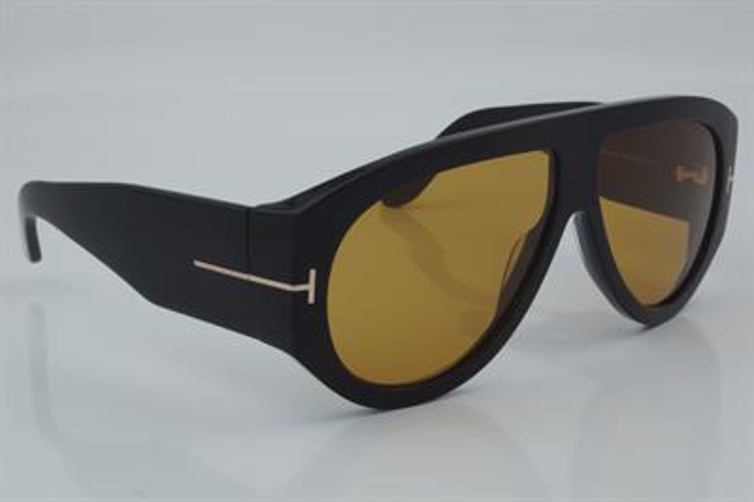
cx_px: 377
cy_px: 251
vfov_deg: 18.2
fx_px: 1570
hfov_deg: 27.0
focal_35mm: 75
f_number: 32
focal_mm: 50
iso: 100
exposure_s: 1/4
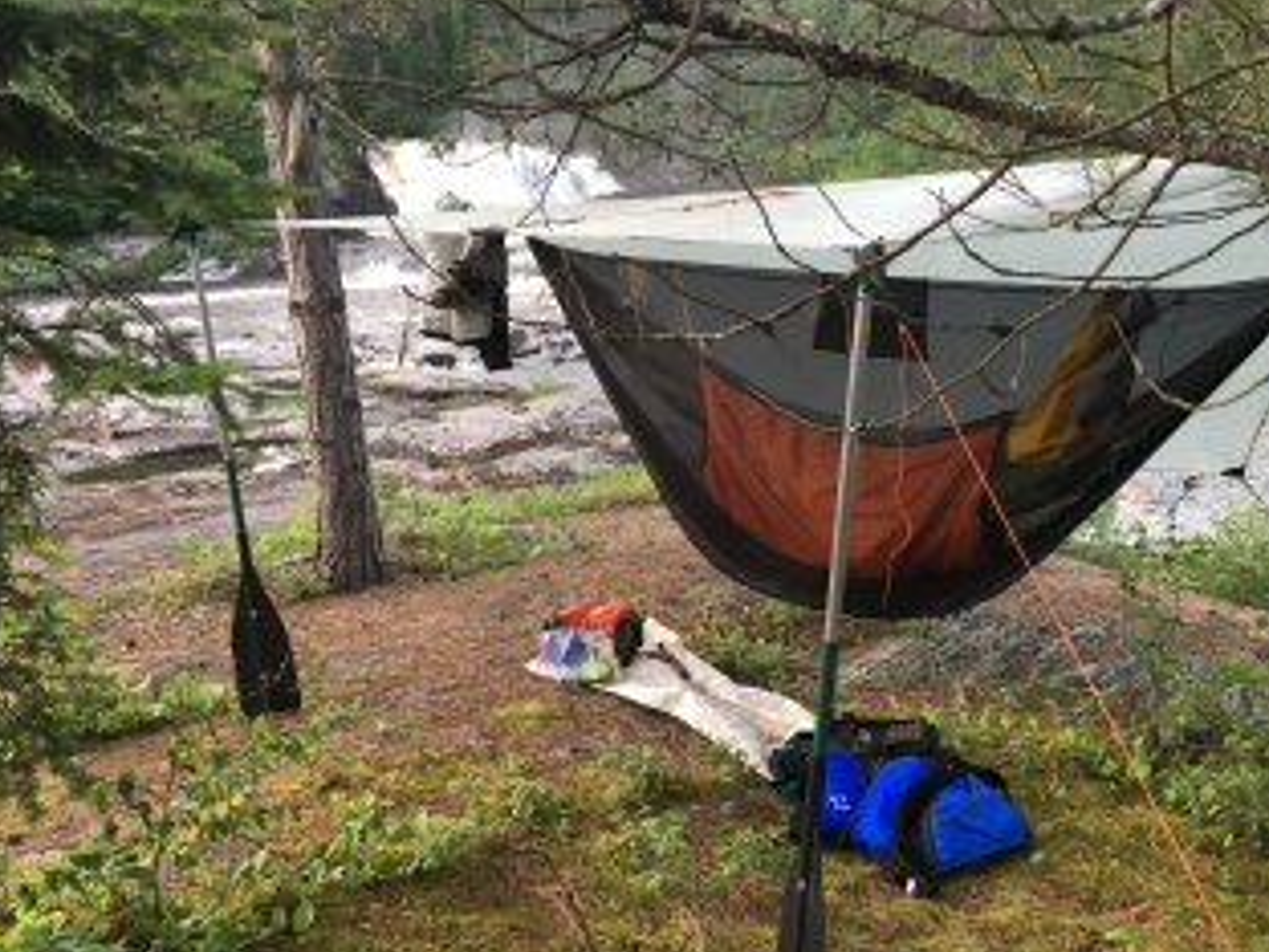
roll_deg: +1.8
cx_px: 647
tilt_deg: -15.7
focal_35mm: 34
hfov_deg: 54.0
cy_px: 541
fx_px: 1246
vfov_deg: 41.7
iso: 25
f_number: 2.2
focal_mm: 4.15
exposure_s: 1/30
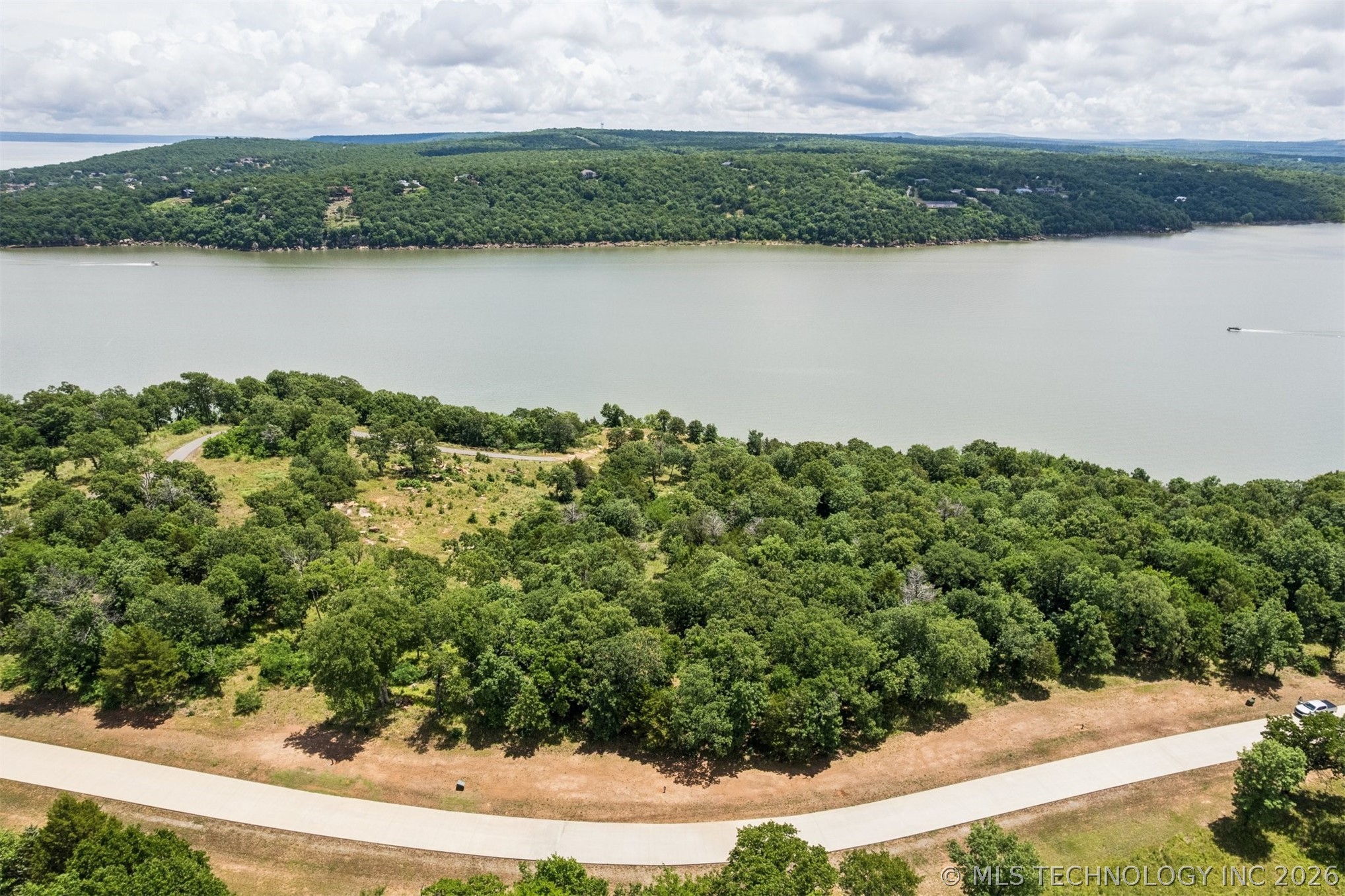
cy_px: 448
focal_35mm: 22
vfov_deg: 57.2
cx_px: 672
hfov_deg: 78.6
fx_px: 822
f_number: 2.8
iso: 130
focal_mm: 8.4
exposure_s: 1/2500
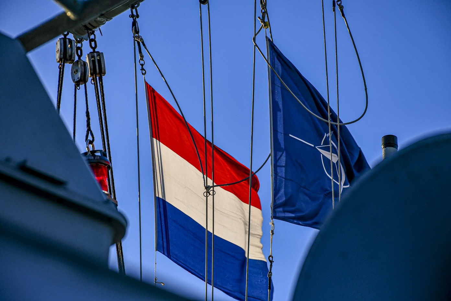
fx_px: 1967
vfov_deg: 8.7
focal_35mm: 157
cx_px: 226
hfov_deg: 13.1
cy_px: 150
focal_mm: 105
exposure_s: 1/1000
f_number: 8
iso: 400
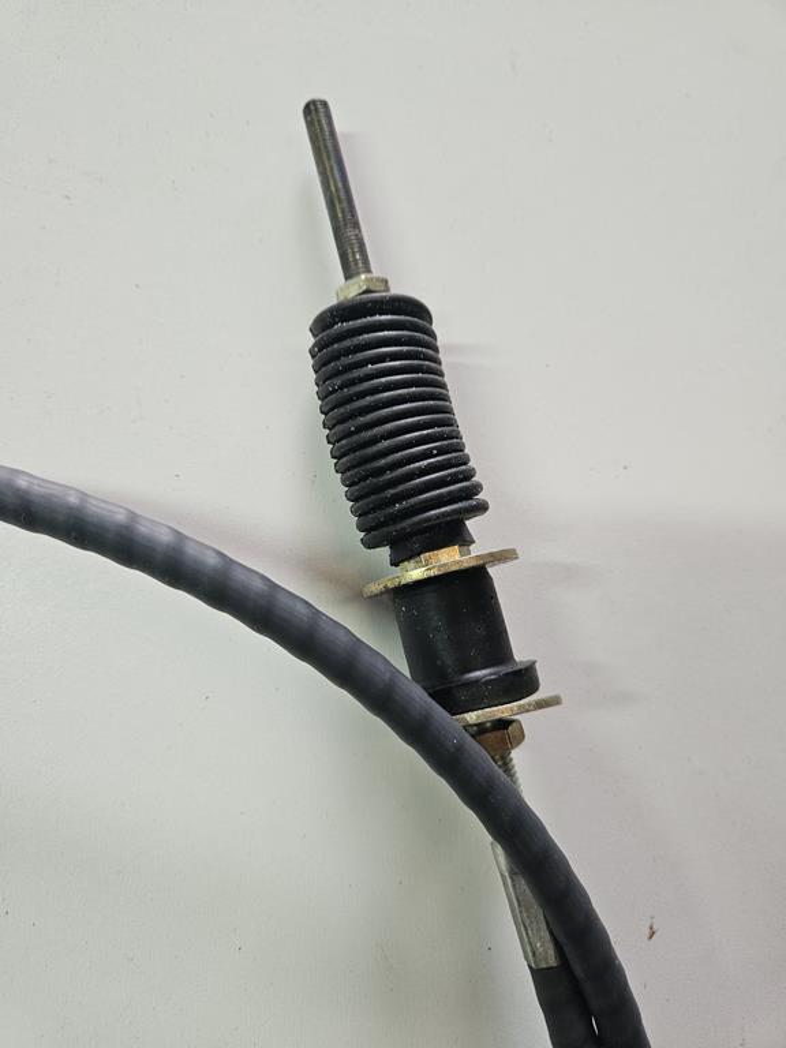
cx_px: 393
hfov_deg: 58.9
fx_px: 696
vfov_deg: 73.9
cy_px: 524
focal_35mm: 23
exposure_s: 1/142
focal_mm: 5.4
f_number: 1.8
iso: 250
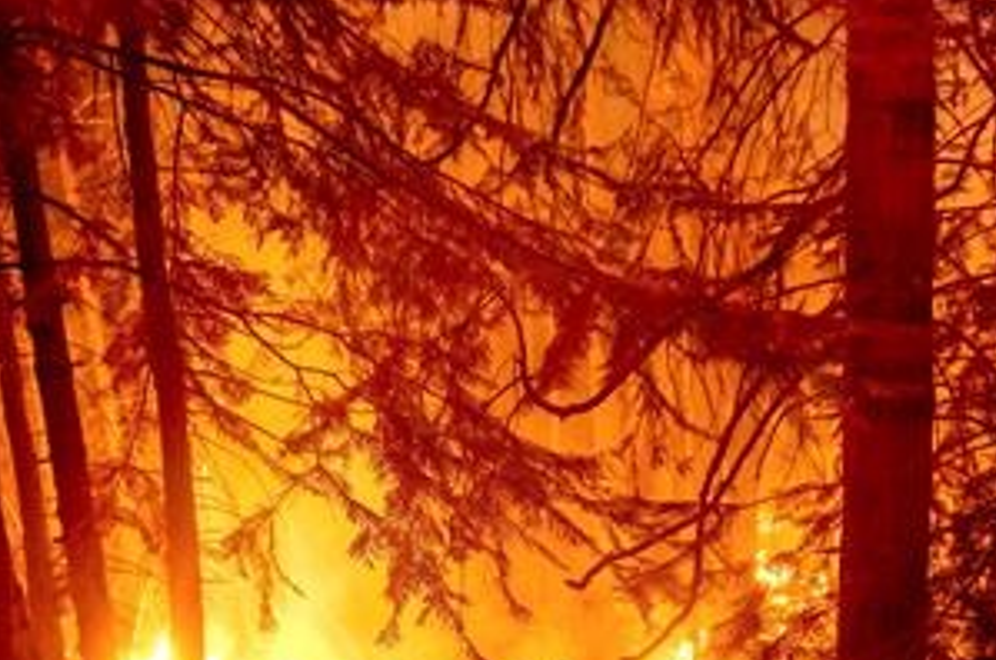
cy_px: 577
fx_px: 1021
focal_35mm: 37
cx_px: 416
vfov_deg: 34.1
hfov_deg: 51.7
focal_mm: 17
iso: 6400
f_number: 3.3
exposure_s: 1/20
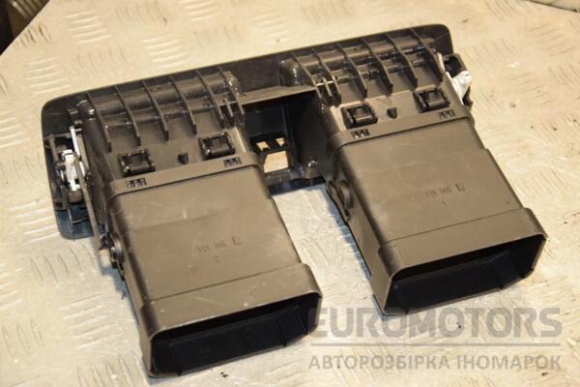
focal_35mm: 78
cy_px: 194
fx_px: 1257
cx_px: 290
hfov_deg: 26.0
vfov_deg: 17.5
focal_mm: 52
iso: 800
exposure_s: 1/160
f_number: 5
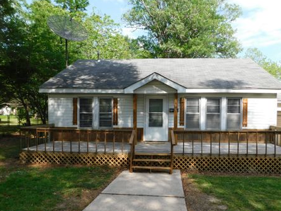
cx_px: 154
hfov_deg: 63.3
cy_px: 116
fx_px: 227
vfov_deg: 49.7
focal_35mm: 28
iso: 125
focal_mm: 4.5
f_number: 3.1
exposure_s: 1/640
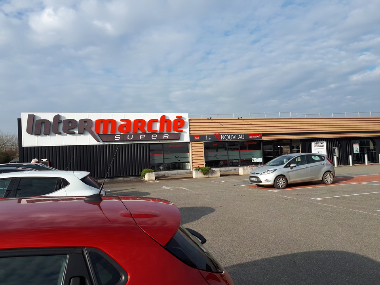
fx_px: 296
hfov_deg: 65.3
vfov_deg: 51.4
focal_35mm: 27
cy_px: 142
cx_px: 190
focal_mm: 3.6
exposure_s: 1/1263
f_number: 1.9
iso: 40
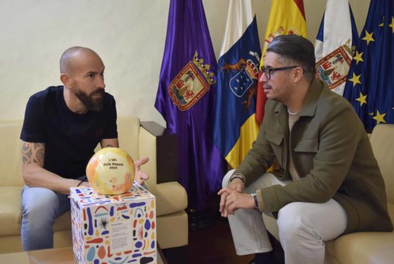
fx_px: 394
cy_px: 132
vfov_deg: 36.9
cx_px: 197
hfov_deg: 53.1
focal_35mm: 36
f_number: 4
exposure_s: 1/60
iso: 2200
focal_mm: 24
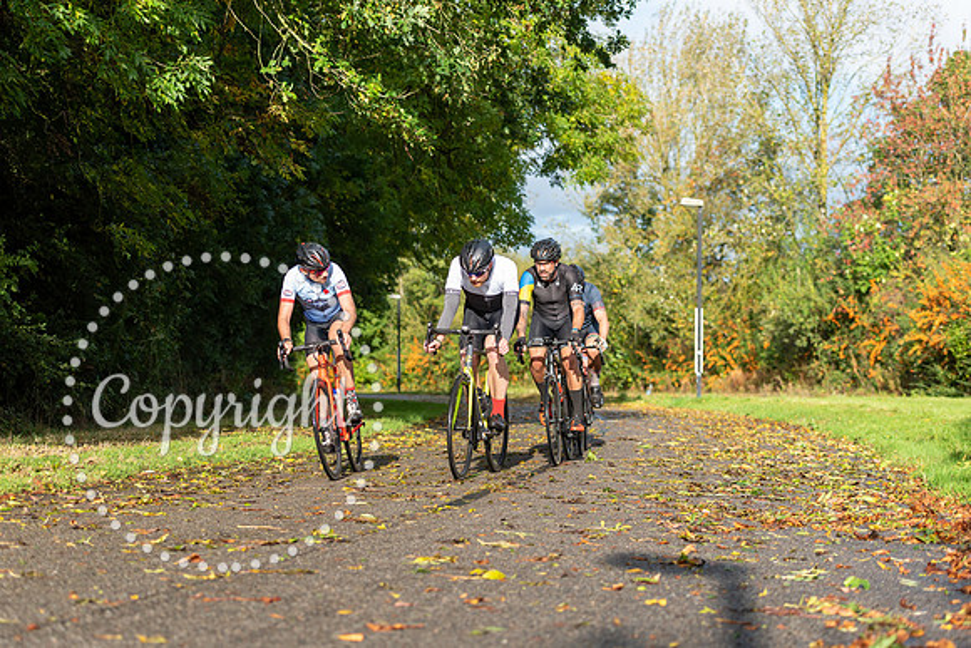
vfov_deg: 19.5
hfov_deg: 28.8
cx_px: 486
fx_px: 1888
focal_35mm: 70
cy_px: 324
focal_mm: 70
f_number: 3.2
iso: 200
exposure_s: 1/1600
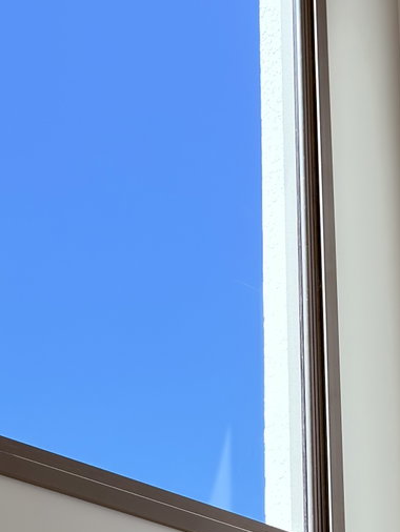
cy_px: 321
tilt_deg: +26.4
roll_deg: +1.3
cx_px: 303
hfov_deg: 12.5
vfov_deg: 16.7
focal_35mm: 118
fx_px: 1817
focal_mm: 6.76
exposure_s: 1/1062
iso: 100
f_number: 1.78
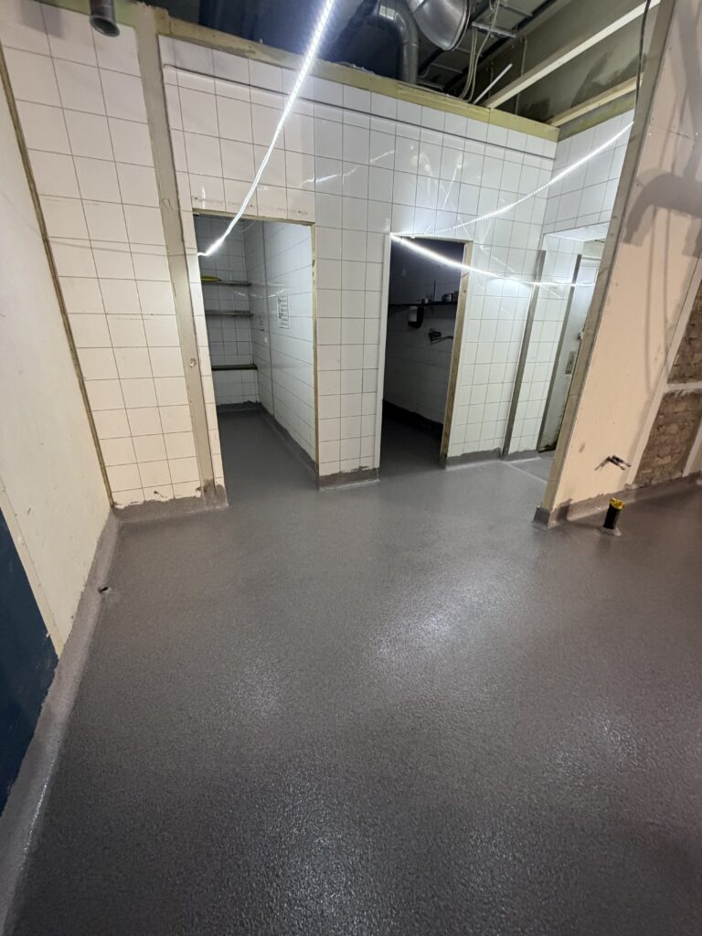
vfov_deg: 102.1
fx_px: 379
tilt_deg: -22.0
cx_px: 351
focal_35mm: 14
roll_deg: -1.7
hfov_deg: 85.7
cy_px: 468
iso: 400
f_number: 2.2
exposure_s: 1/50
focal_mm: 2.22
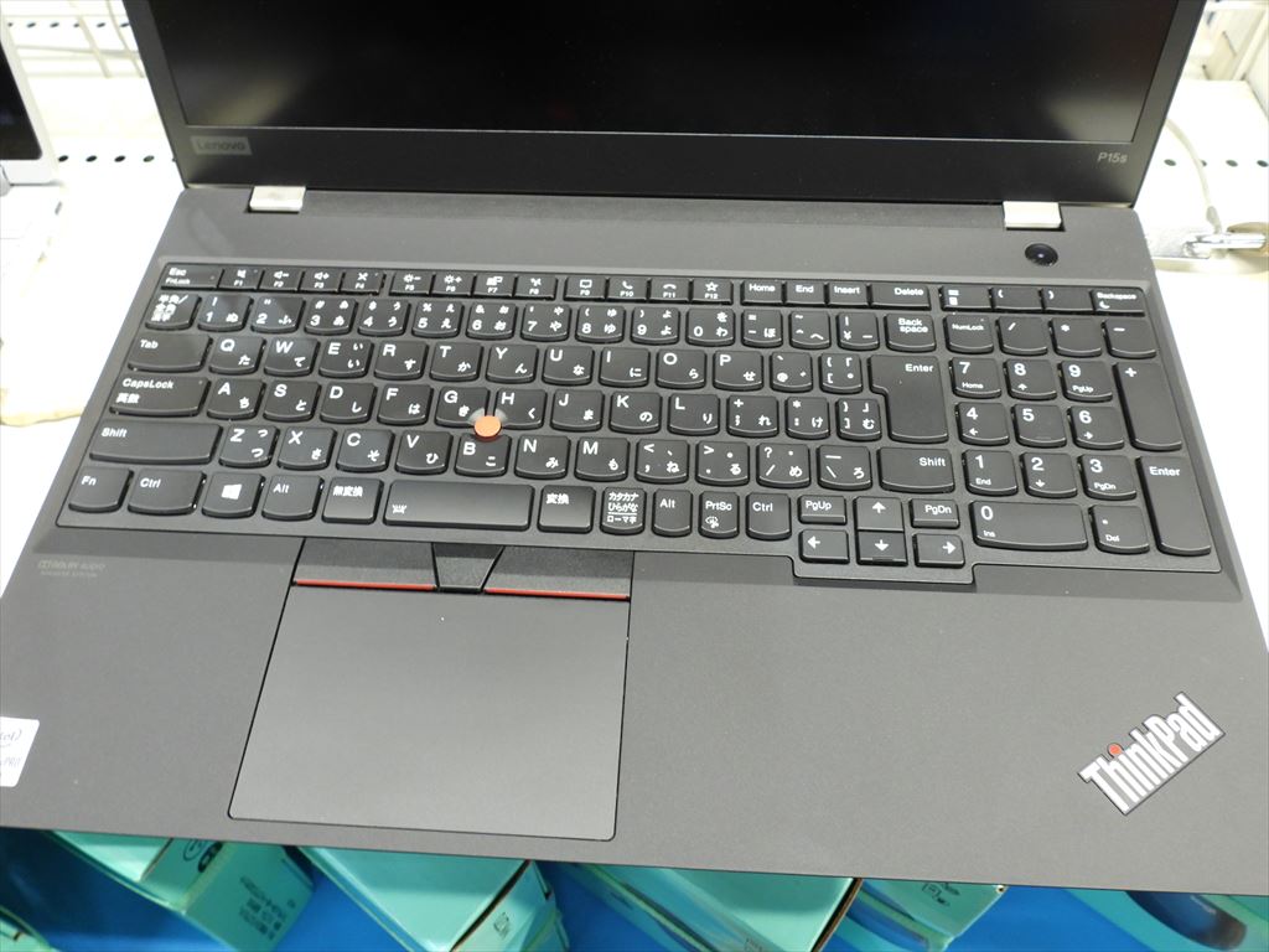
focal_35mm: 30
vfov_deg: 46.8
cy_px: 476
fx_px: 1100
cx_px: 634
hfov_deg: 60.0
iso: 250
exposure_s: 1/30
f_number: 3.2
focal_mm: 5.4
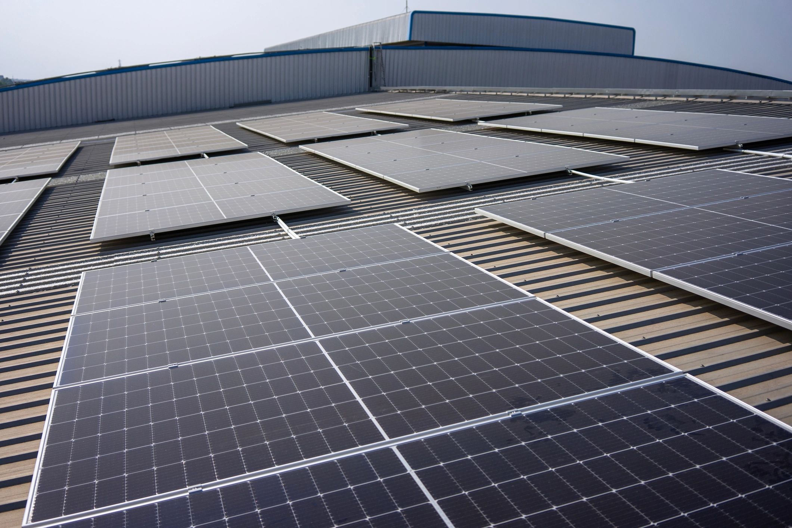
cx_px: 396
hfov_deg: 54.4
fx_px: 770
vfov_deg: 37.9
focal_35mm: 35
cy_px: 264
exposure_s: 1/1600
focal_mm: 35
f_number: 4.5
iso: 100
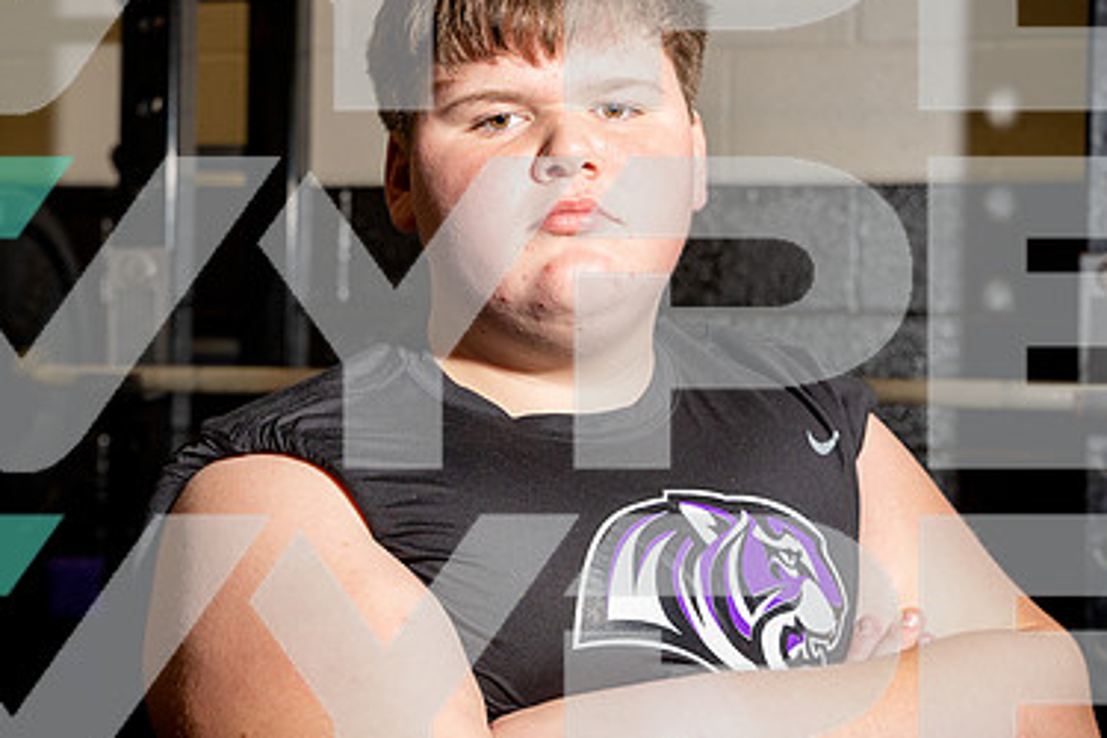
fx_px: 2614
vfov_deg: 16.1
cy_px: 314
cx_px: 517
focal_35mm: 85
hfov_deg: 23.9
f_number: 5
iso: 500
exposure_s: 1/250
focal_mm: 55
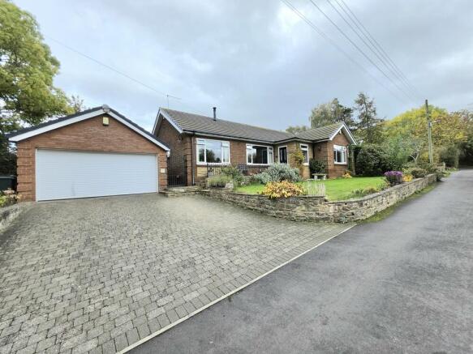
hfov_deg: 106.2
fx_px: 178
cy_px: 177
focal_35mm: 13
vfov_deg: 89.9
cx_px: 236
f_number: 1.9
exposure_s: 1/1111
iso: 32
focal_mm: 2.2
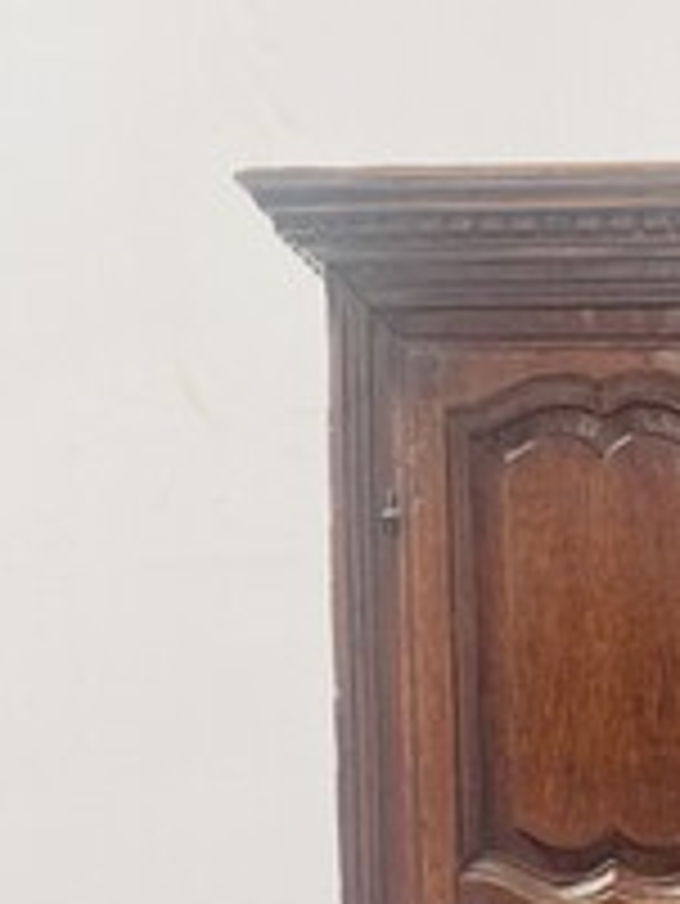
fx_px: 1622
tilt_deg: -5.5
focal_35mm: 62
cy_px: 935
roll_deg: +0.4
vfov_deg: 28.9
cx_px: 806
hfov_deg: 22.0
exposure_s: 1/102
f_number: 1.8
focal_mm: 4.25
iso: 125
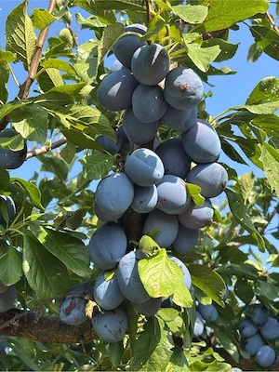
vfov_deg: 36.8
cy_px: 186
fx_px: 559
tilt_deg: +31.2
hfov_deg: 28.0
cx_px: 140
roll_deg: +7.2
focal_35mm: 52
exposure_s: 1/626
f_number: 1.6
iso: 32
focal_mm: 5.96
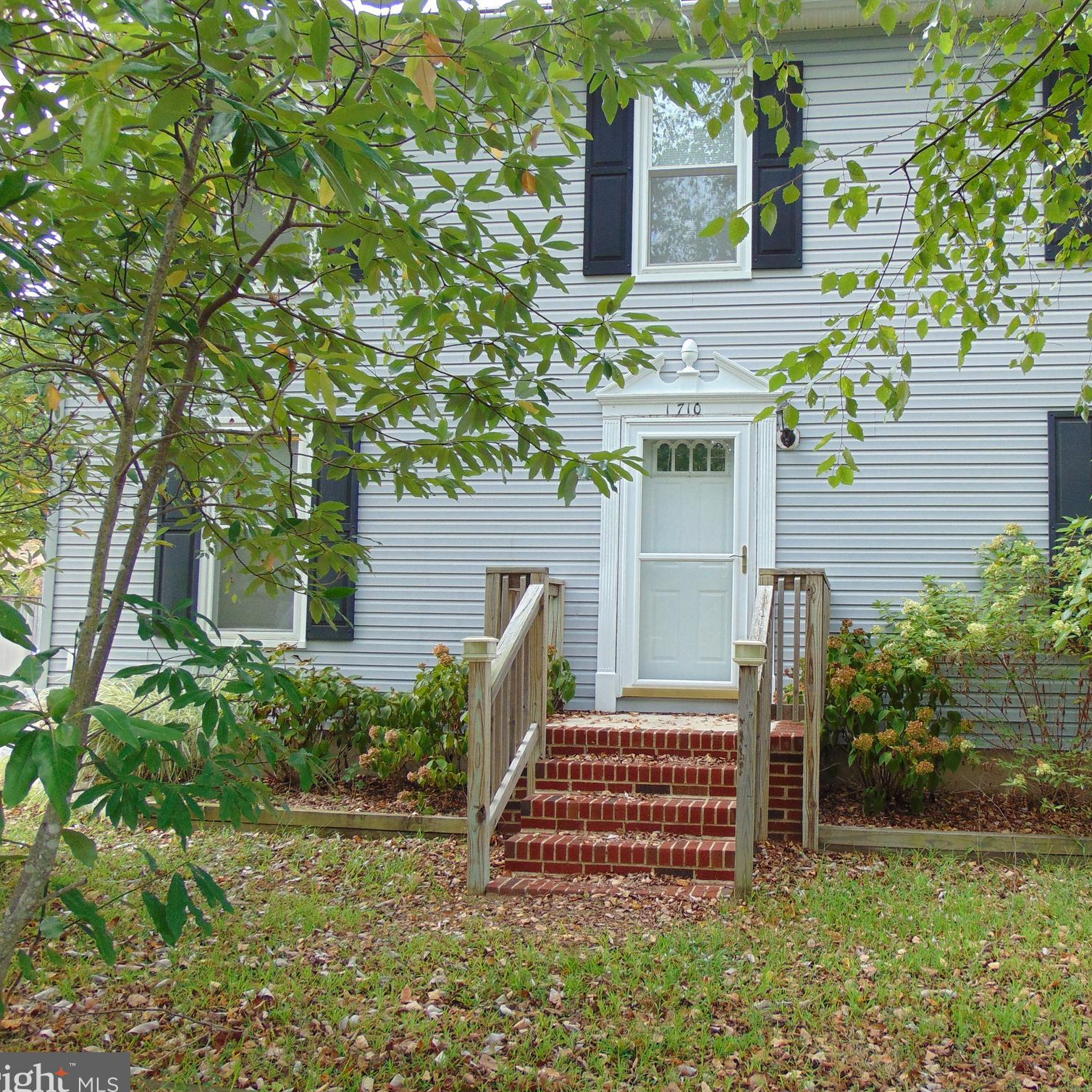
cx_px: 690
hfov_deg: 53.4
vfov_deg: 54.0
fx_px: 1071
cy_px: 555
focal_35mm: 30
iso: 80
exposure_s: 1/125
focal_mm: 4.5
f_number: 3
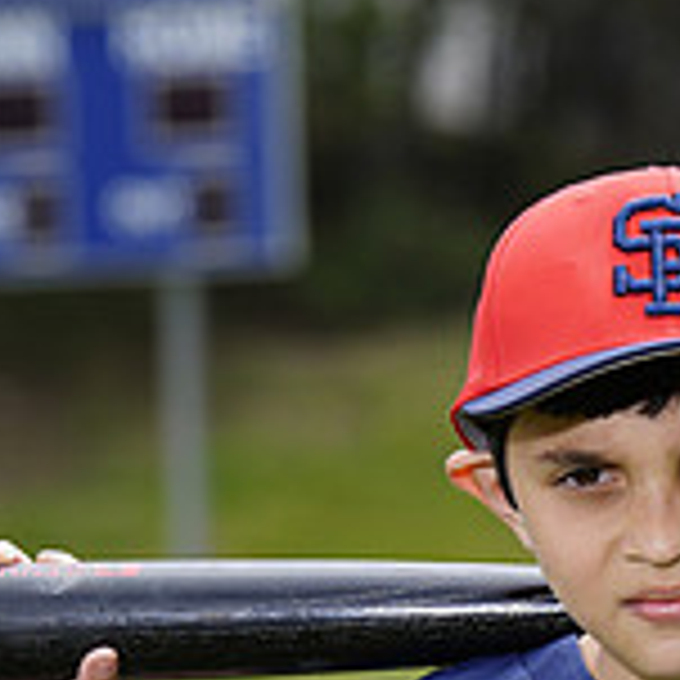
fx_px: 11023
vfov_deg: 3.5
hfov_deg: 3.5
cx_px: 621
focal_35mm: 496
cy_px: 763
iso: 100
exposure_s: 1/250
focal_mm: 152
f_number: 6.3
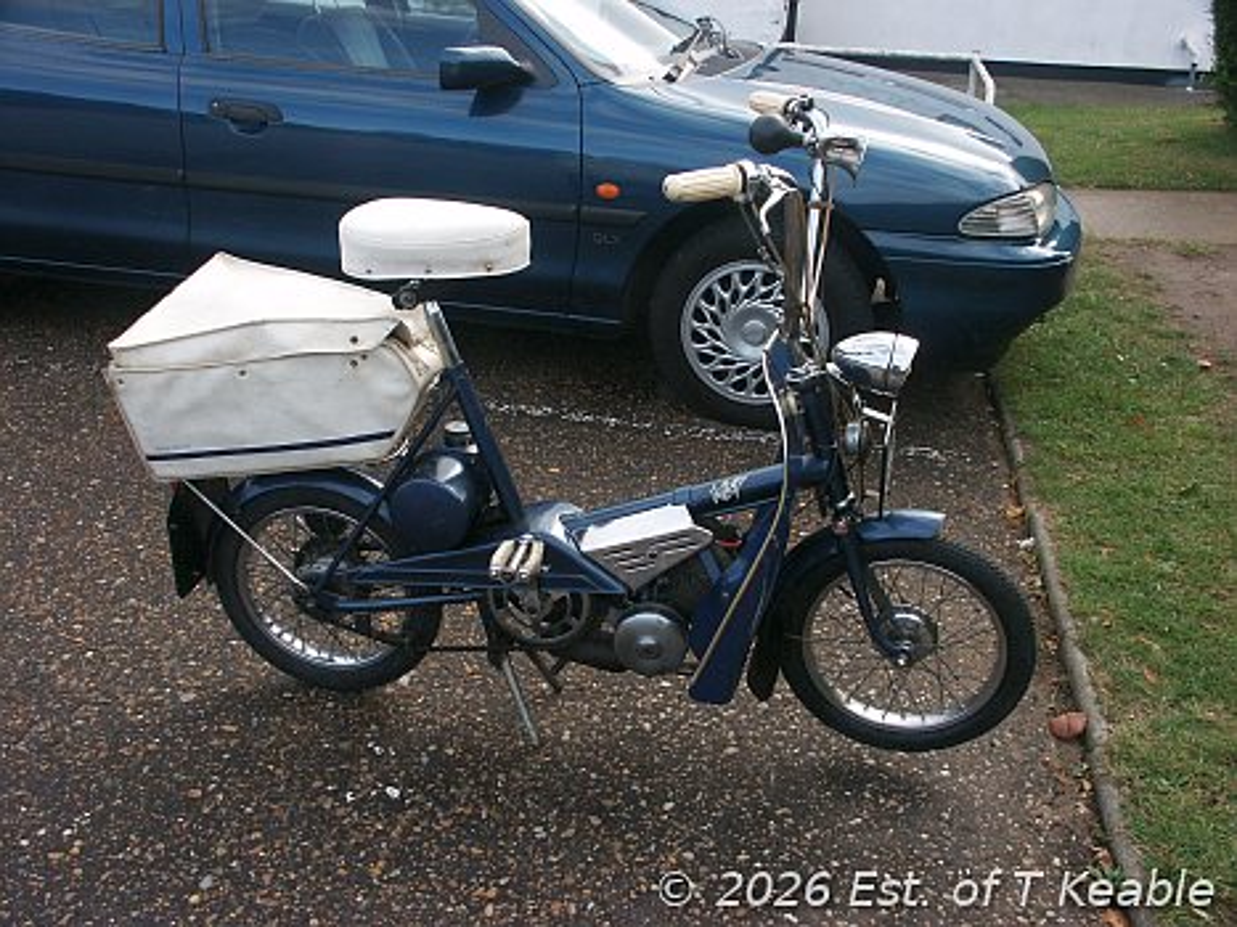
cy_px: 464
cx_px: 618
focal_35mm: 34
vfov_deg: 41.8
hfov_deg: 54.0
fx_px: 1215
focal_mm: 8.94
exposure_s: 1/125
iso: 100
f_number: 4.5
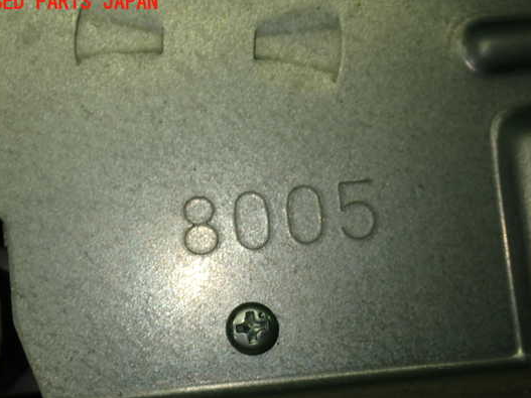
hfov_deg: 29.4
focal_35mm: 66
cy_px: 217
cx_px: 277
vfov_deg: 22.2
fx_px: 1012
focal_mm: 10.35
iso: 100
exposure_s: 1/125
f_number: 3.5
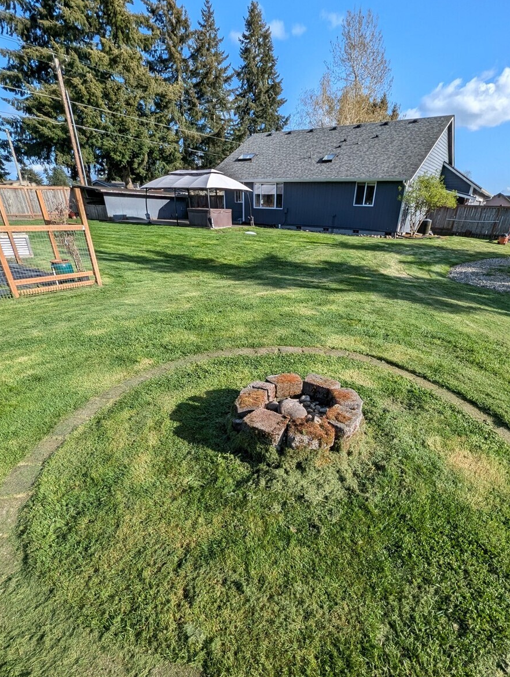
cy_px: 396
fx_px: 313
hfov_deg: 78.0
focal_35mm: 16
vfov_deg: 93.5
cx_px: 284
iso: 48
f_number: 2.2
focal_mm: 1.95
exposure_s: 1/1159
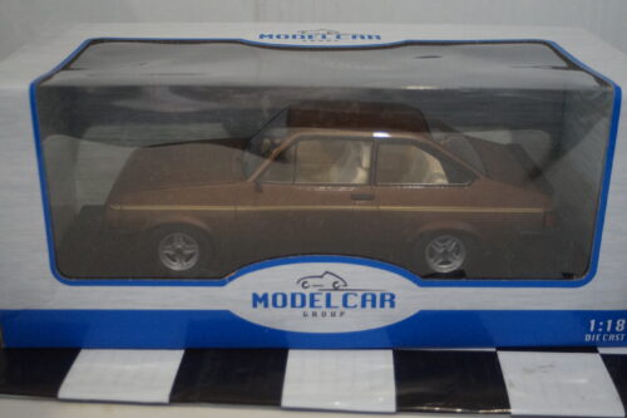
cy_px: 209
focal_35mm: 52
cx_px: 314
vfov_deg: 25.7
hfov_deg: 37.9
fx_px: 914
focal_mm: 35
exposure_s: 1/160
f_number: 4
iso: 2500
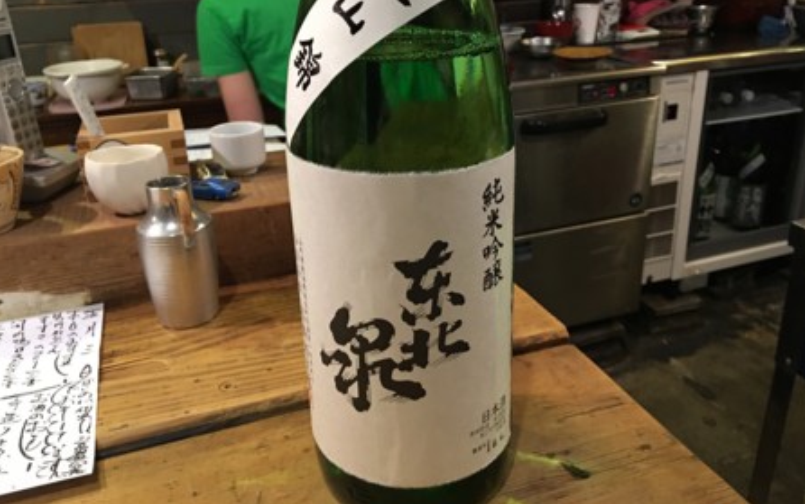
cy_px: 204
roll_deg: +1.8
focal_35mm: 31
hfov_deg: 61.2
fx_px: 680
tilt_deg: -20.5
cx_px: 401
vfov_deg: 40.5
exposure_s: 1/10
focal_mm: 4.15
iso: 100
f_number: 2.2
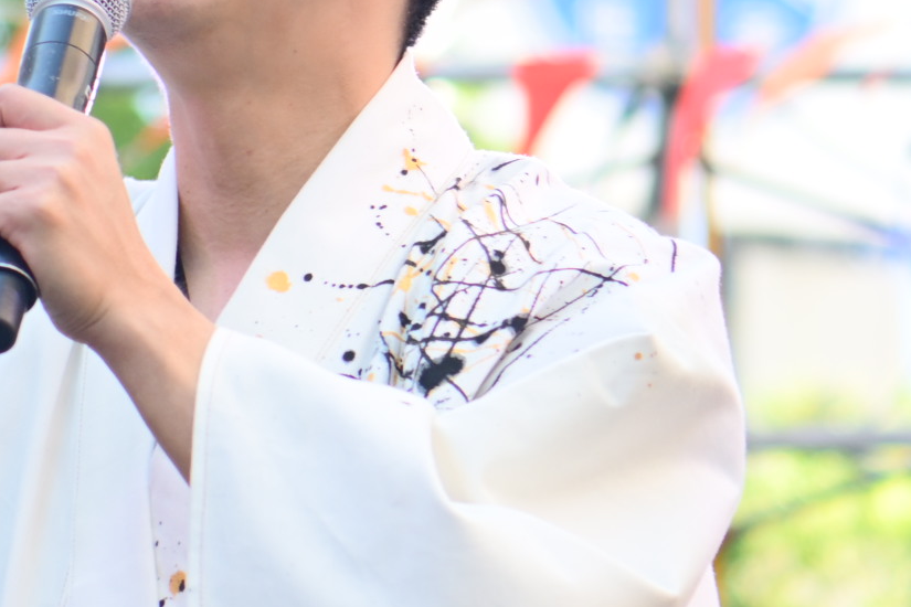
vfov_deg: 4.0
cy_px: 172
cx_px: 246
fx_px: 8654
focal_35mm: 342
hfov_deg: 6.0
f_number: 3.2
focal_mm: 70
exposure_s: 1/400
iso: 200
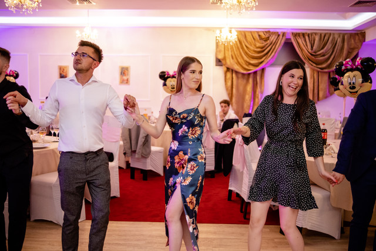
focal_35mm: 35
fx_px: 366
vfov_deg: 37.9
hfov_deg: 54.4
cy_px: 126
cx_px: 188
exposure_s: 1/200
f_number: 1.4
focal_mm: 23
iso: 1000
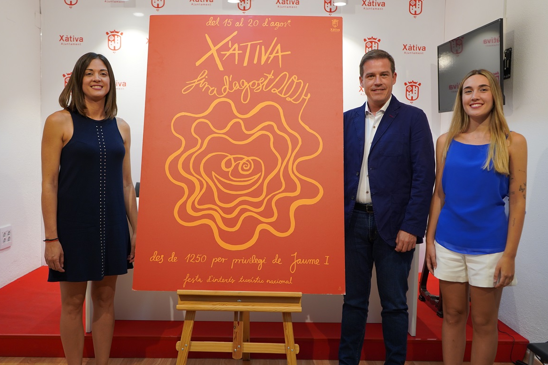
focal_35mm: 31
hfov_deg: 60.3
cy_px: 181
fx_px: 472
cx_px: 270
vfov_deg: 42.3
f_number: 4
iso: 800
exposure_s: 1/160
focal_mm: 30
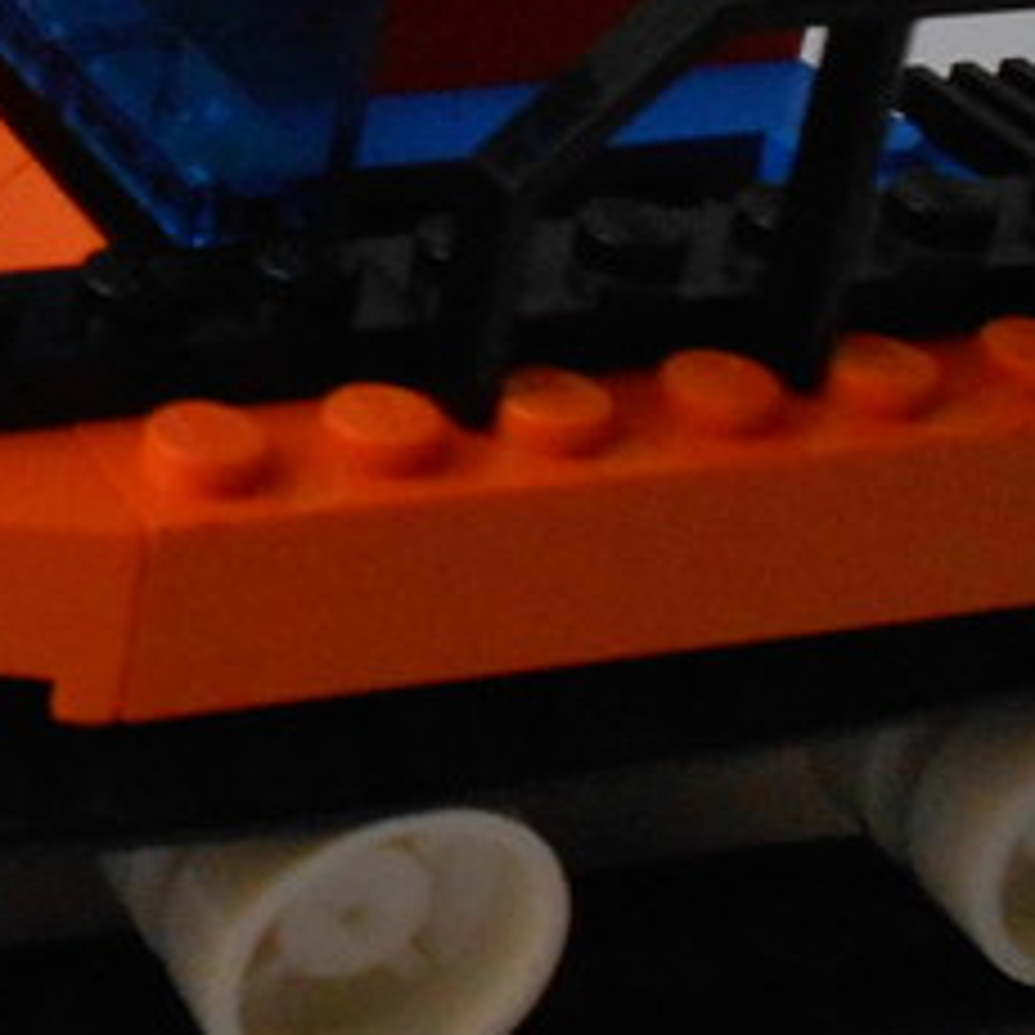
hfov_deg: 17.5
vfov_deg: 19.1
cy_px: 205
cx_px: -486
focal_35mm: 90
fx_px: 3044
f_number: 3.5
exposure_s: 1/125
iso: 500
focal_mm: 4.6
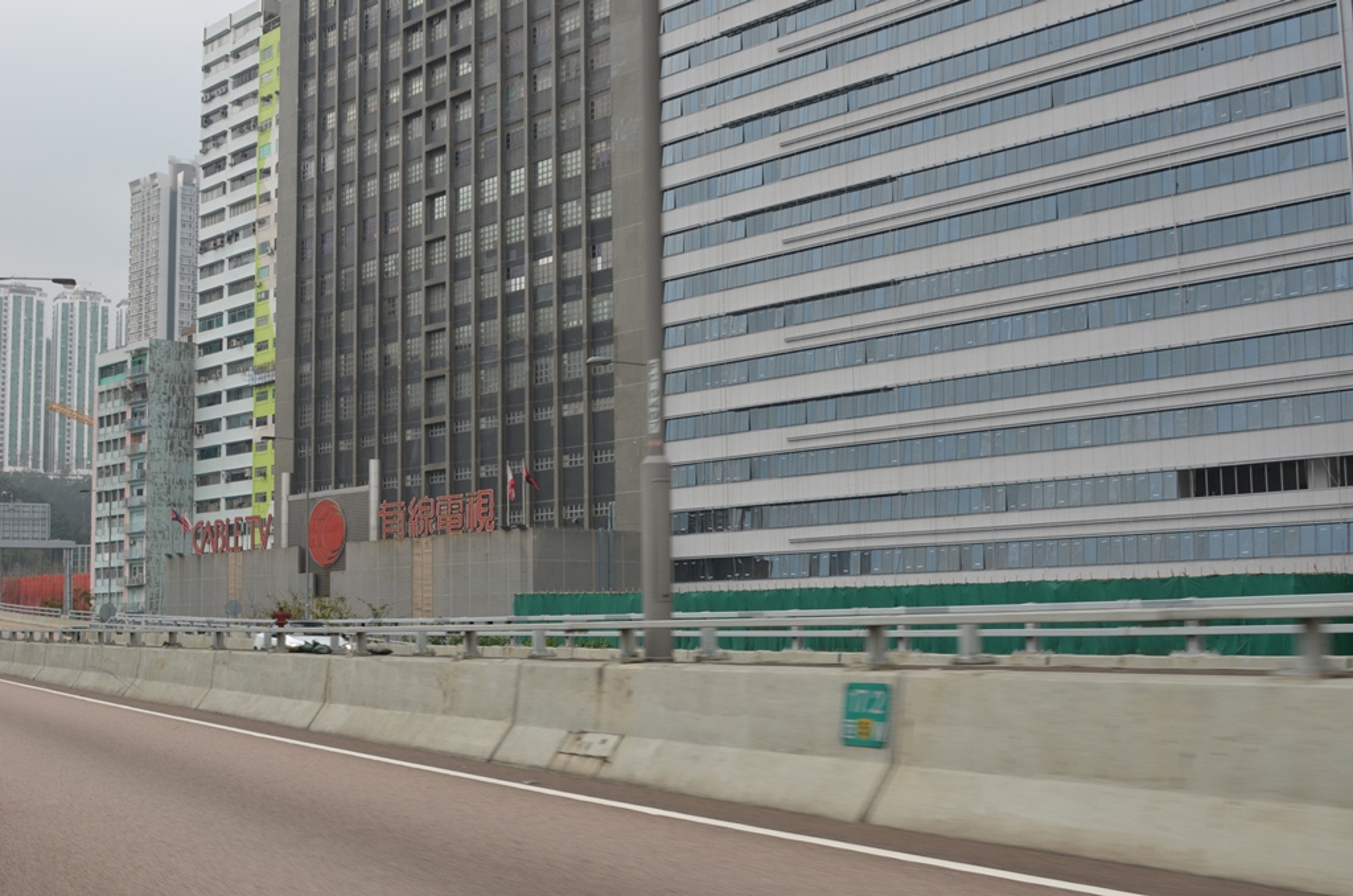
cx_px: 676
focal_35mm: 42
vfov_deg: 31.7
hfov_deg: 46.5
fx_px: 1575
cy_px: 448
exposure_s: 1/250
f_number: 8
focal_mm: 28
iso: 200
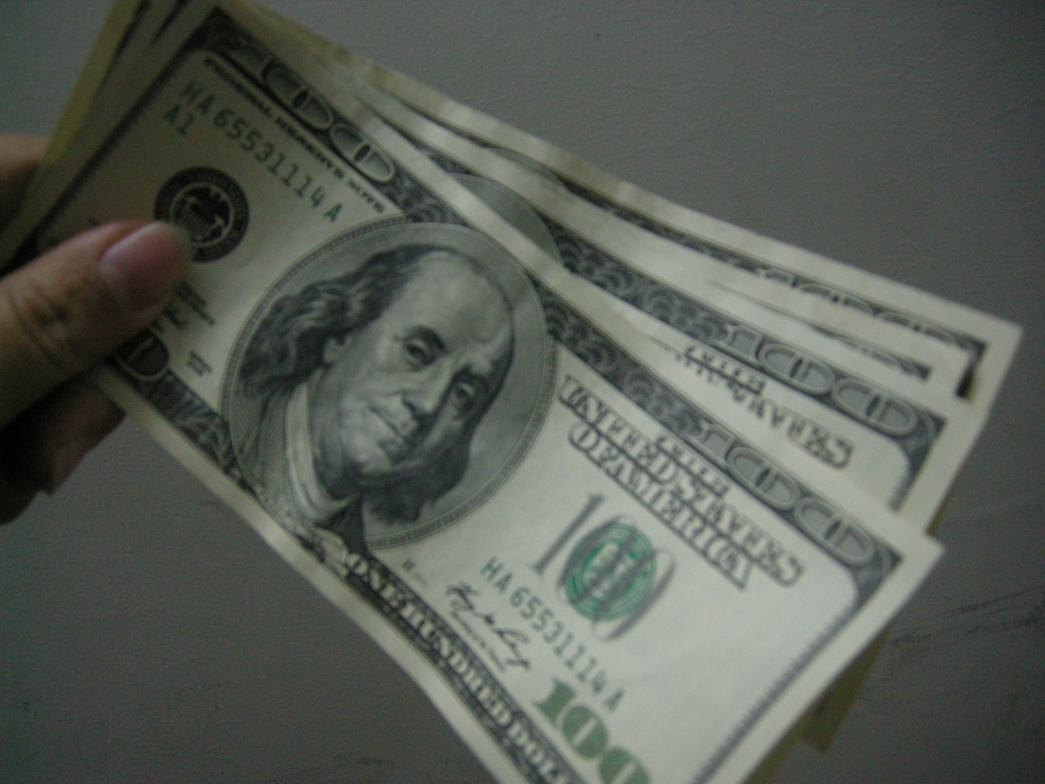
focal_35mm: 36
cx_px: 522
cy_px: 392
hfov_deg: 51.4
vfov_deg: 39.7
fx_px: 1087
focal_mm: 7.5
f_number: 2.7
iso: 400
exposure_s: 1/67.5
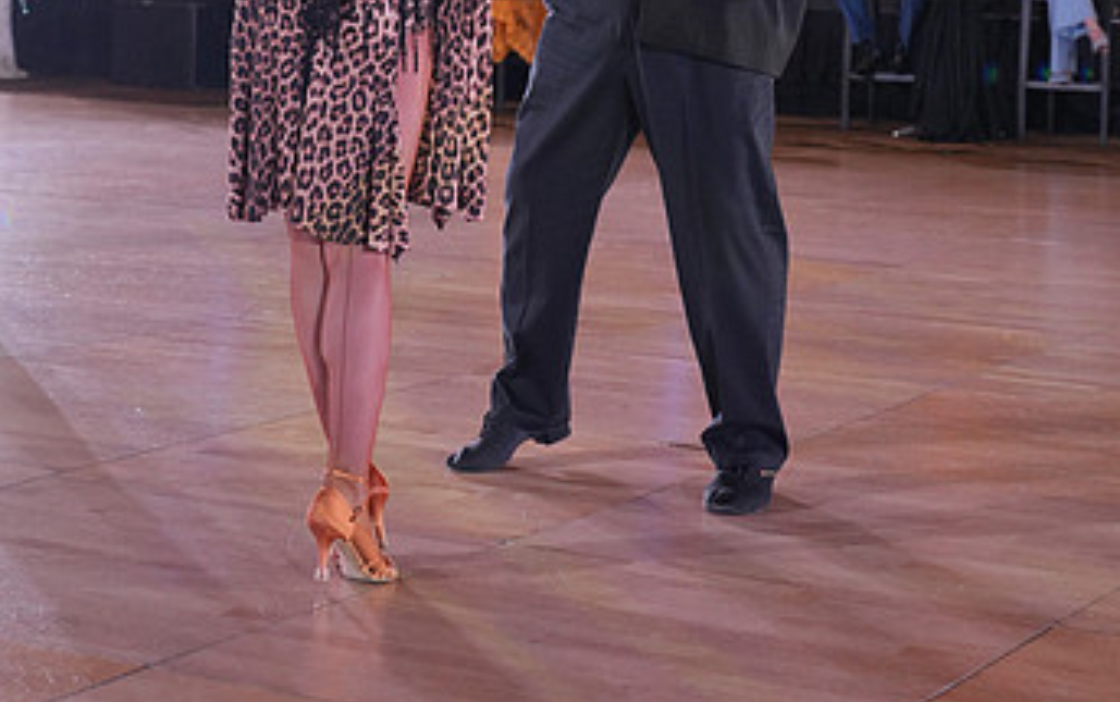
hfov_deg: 22.3
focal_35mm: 93
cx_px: 550
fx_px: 2841
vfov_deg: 13.7
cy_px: -108
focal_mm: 54
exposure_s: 1/400
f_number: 4
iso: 1600
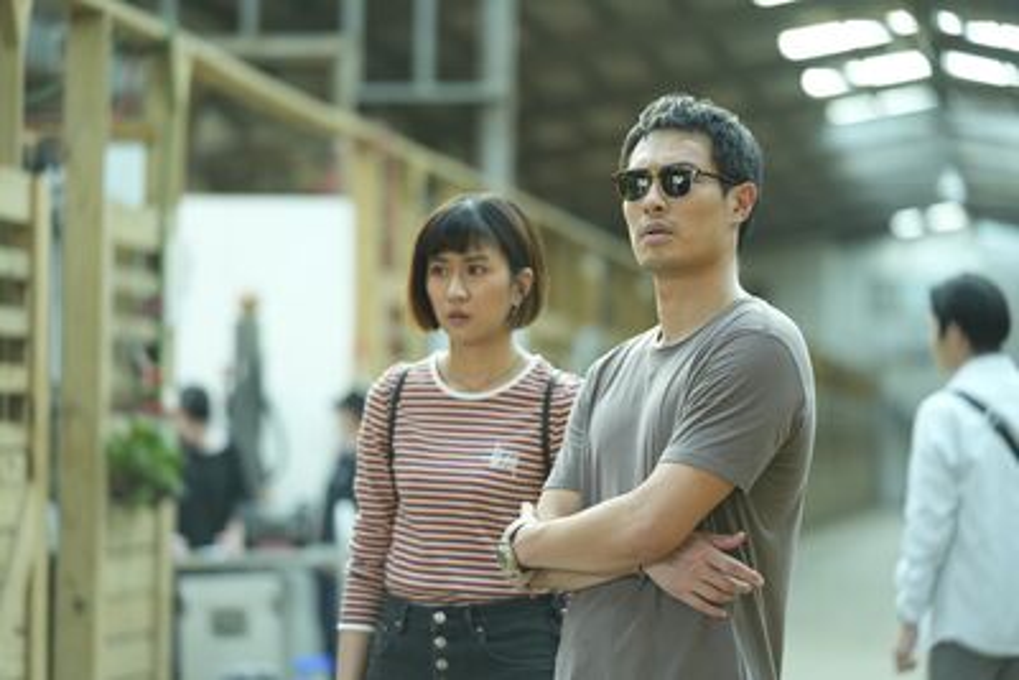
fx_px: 3511
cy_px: 340
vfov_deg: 11.1
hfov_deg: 16.5
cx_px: 510
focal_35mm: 124
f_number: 2.8
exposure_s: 1/200
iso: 1600
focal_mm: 124
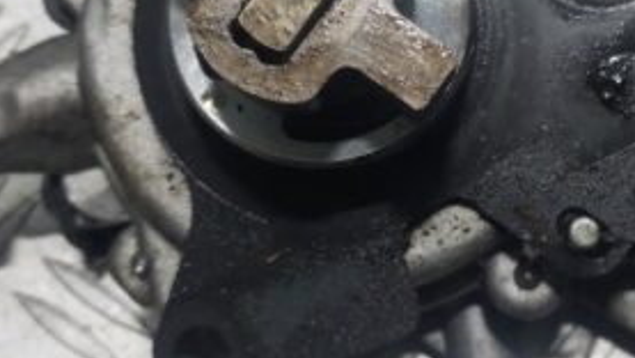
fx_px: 994
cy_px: 122
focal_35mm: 59
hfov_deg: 34.9
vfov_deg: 20.3
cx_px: 449
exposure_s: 1/100
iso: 125
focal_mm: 5.23
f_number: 1.8
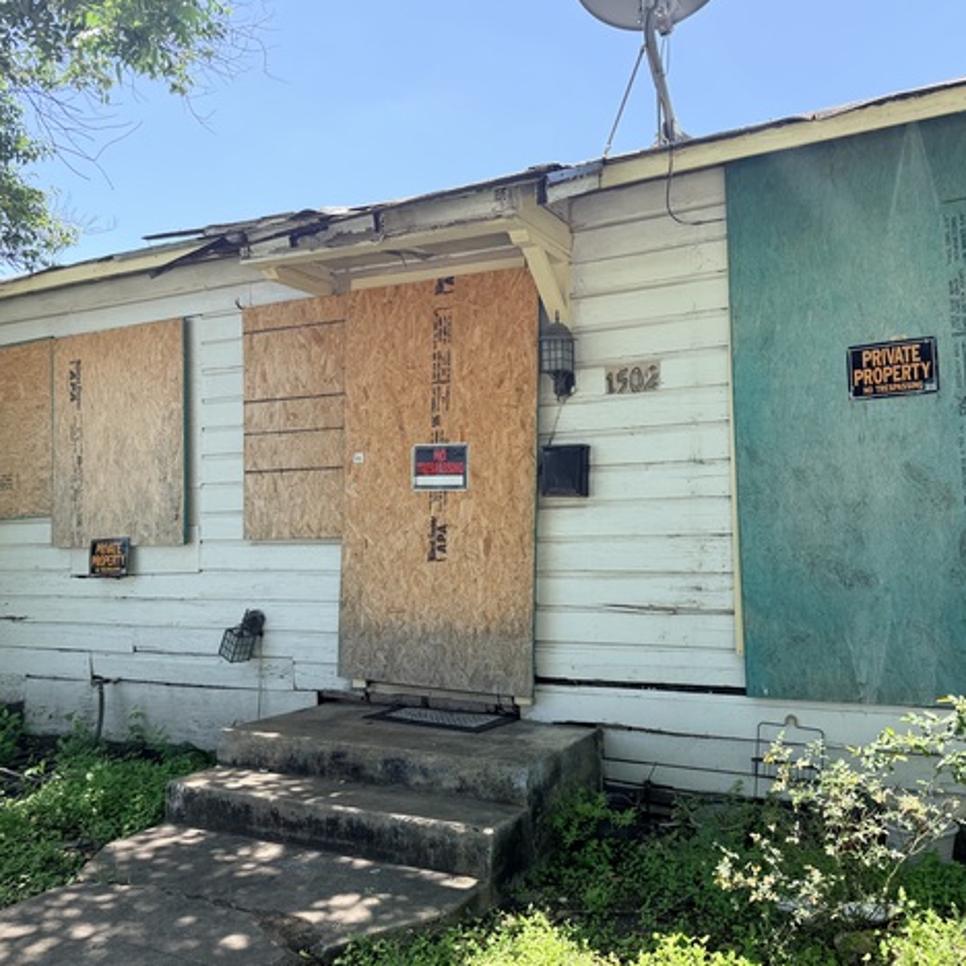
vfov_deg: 55.6
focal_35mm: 29
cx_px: 551
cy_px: 487
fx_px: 916
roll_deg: +1.5
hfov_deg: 55.4
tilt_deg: +1.7
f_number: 1.78
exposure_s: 1/1250
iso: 100
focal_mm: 6.76
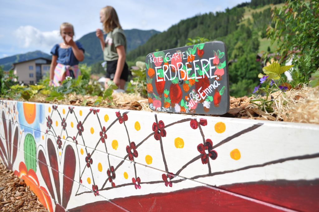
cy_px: 106
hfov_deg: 67.4
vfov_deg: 47.8
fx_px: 239
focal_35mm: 27
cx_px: 160
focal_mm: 18
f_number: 3.5
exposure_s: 1/1250
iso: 200
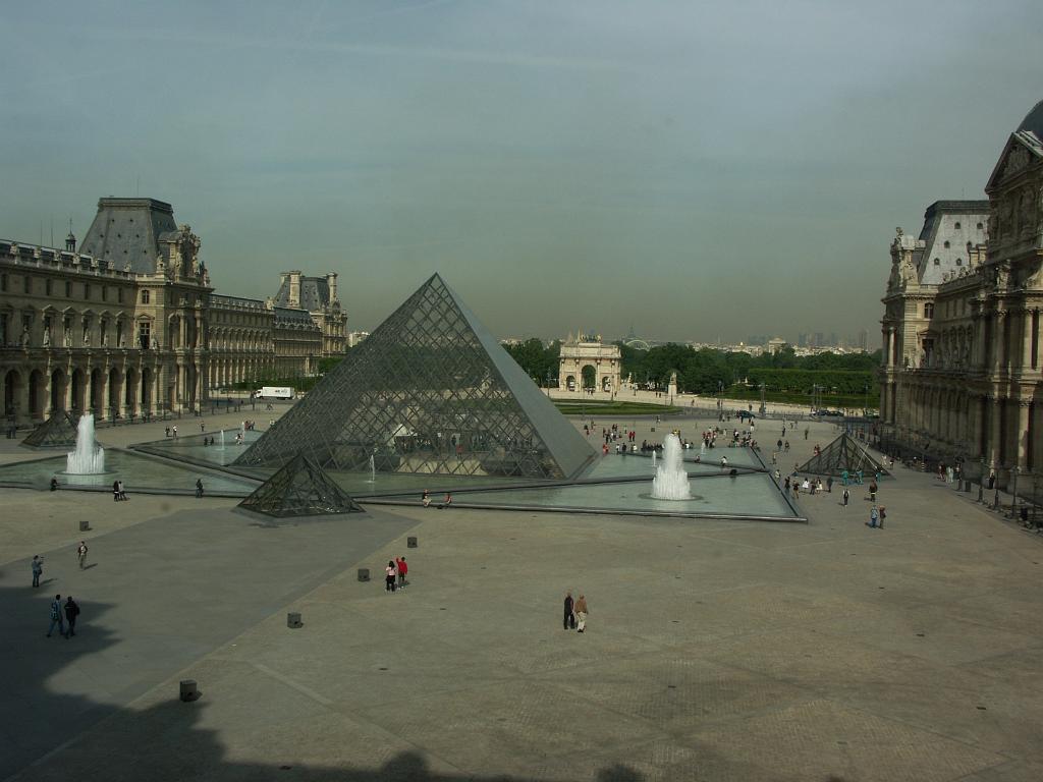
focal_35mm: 37
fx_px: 1115
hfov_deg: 50.1
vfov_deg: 38.7
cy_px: 391
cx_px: 522
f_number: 8
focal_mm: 9.49
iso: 64
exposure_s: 1/400
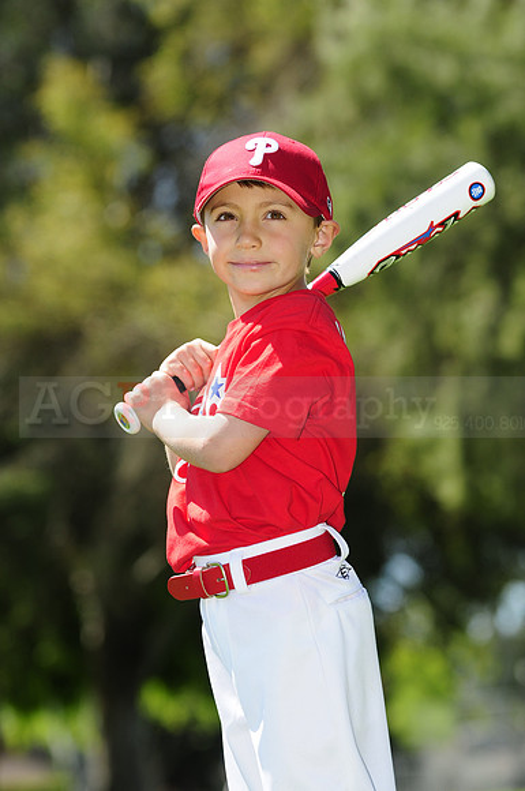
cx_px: 262
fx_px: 3455
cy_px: 396
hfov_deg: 8.7
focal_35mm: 158
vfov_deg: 13.1
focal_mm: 105
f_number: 3.5
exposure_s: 1/1250
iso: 200
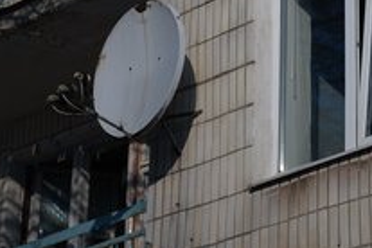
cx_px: 273
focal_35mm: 135
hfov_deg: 15.1
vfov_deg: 10.1
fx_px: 1395
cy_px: 24
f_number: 2.8
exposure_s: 1/60
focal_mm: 70
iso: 64
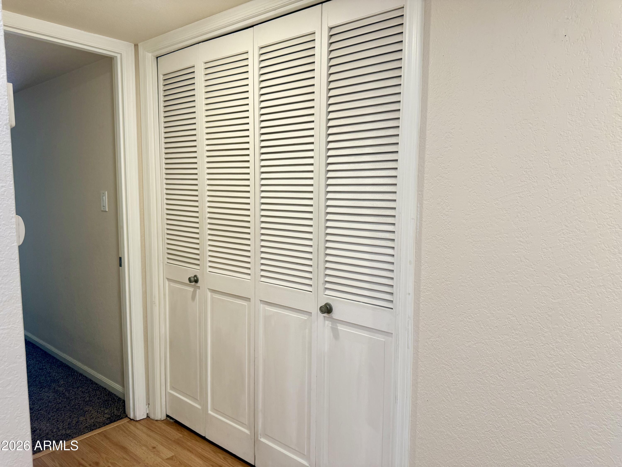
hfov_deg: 71.6
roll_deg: -0.3
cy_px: 234
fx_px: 431
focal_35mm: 24
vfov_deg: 56.8
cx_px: 311
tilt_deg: -6.3
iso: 125
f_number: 1.78
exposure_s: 1/120
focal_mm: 6.76
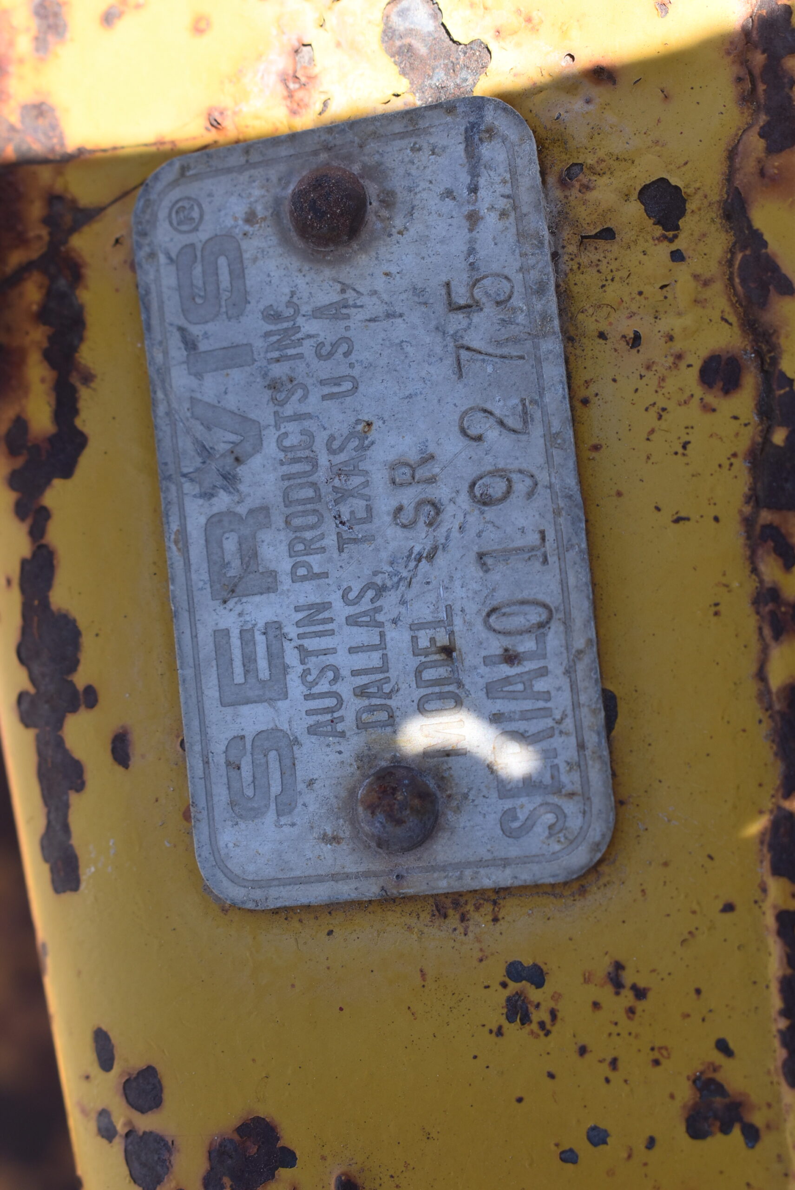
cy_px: 595
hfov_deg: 21.6
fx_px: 2083
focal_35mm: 63
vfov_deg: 31.9
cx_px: 398
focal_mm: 42
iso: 220
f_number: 8
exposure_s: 1/250
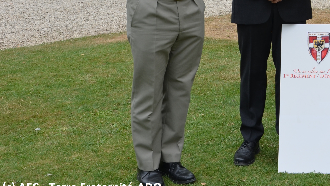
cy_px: -43
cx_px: 357
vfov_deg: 13.6
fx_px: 754
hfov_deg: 23.3
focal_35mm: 86
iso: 180
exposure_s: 1/250
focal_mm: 25
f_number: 8
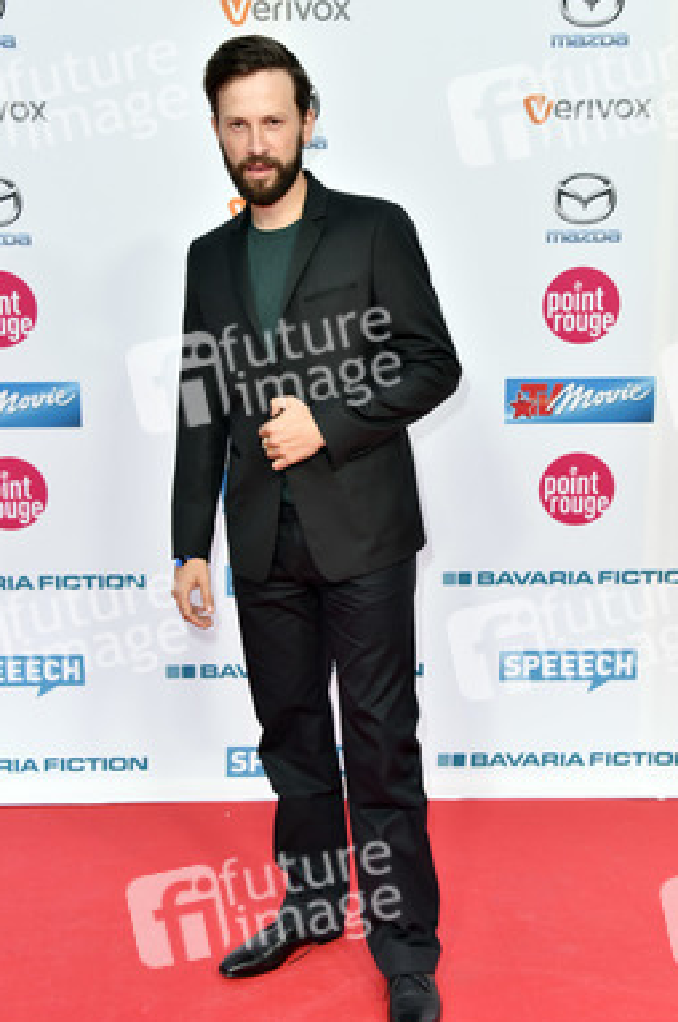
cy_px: 504
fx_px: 1304
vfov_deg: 42.8
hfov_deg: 29.1
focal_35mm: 46
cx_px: 342
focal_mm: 44
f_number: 5.6
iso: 1000
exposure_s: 1/160
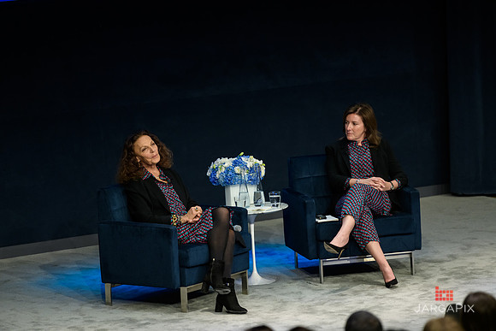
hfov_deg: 10.5
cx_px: 248
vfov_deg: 7.0
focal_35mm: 195
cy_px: 166
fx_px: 2687
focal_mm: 195
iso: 1000
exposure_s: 1/200
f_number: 3.2
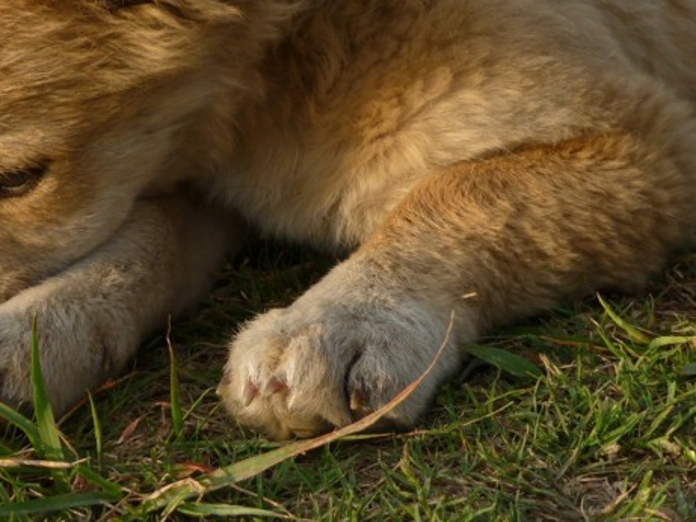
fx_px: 1187
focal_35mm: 59
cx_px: 234
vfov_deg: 24.8
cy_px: 195
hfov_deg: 32.4
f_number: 3.7
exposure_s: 1/125
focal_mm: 6
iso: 80
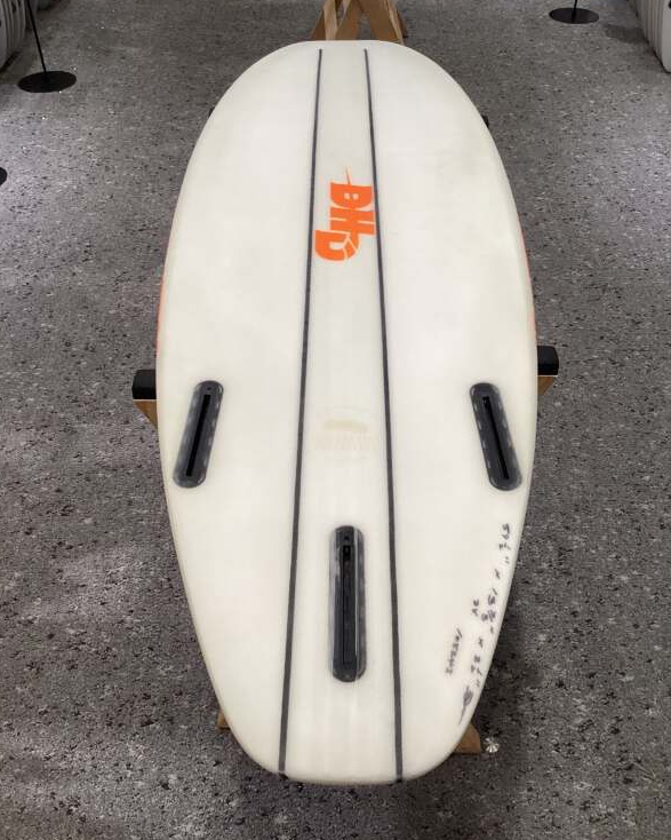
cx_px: 329
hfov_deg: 44.5
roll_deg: -0.8
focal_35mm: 33
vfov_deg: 54.2
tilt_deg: -42.2
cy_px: 413
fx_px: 819
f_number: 2.4
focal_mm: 3.3
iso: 80
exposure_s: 1/120
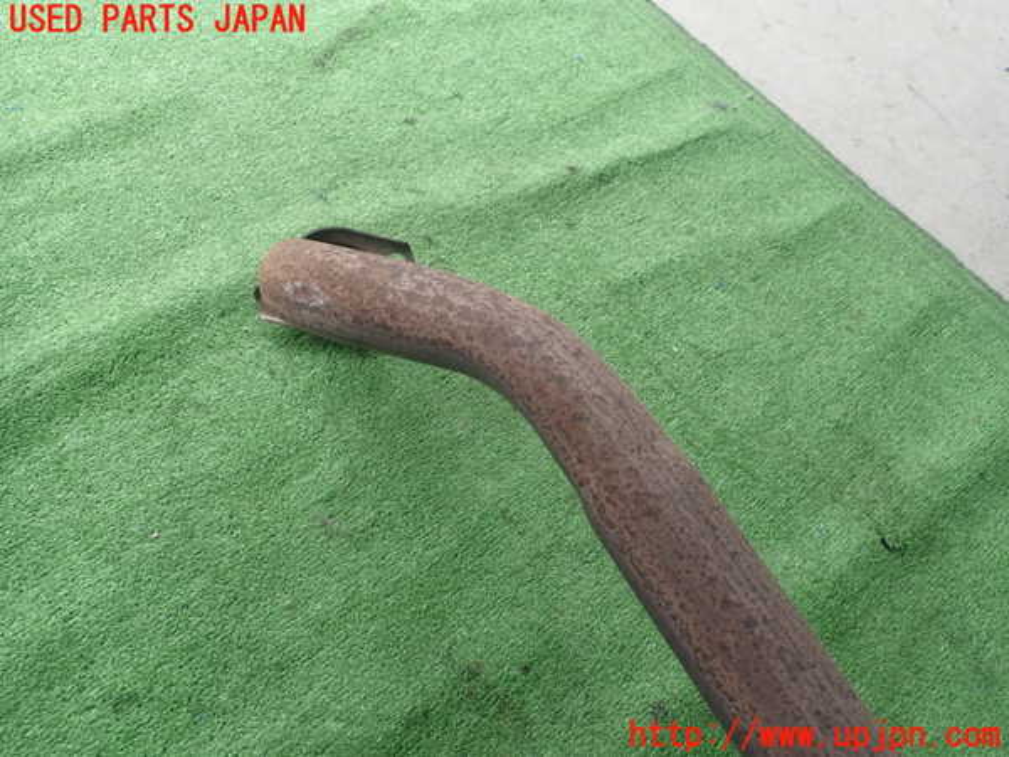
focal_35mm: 25
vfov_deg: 54.9
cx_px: 504
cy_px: 378
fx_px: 729
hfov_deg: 69.4
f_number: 2.8
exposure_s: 1/80
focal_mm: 4.5
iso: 100
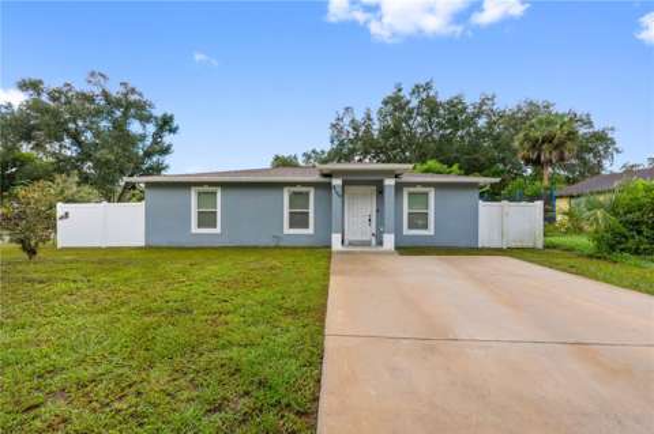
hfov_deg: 96.8
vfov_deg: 73.6
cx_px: 327
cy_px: 217
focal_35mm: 16
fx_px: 290
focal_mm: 16
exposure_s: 1/30
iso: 125
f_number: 11
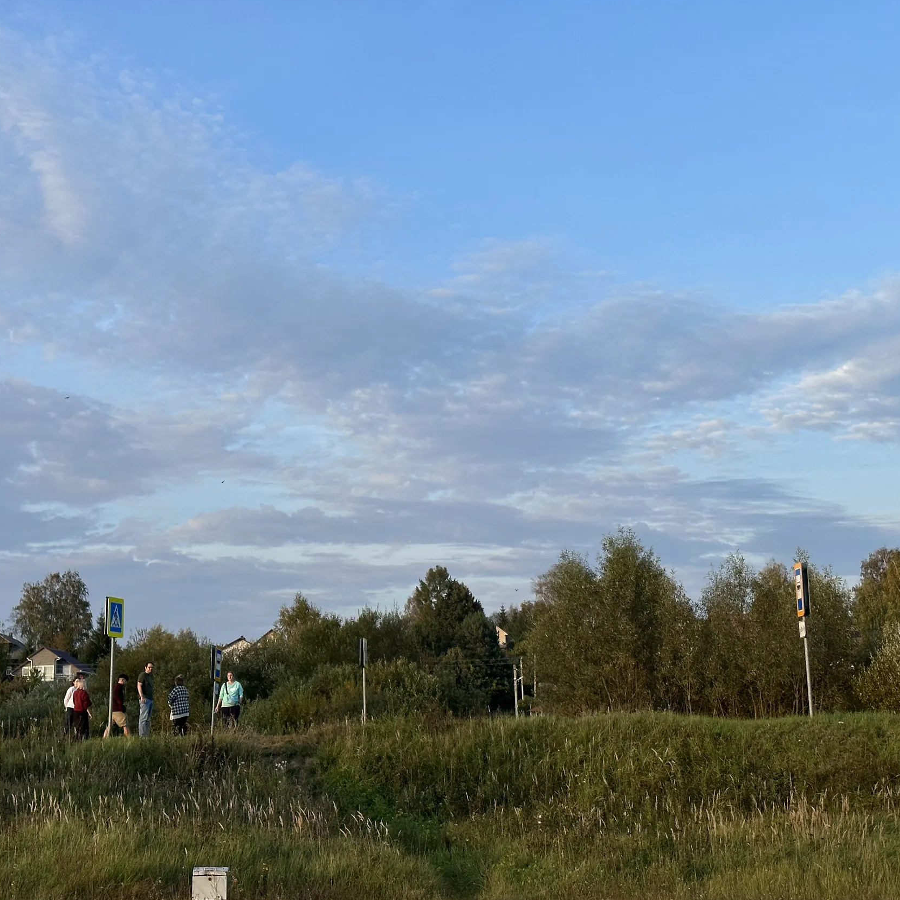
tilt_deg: +8.9
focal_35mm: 61
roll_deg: +1.2
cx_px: 394
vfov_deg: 28.2
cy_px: 448
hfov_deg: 28.1
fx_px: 1794
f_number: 1.78
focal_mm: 6.86
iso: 64
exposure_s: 1/1433
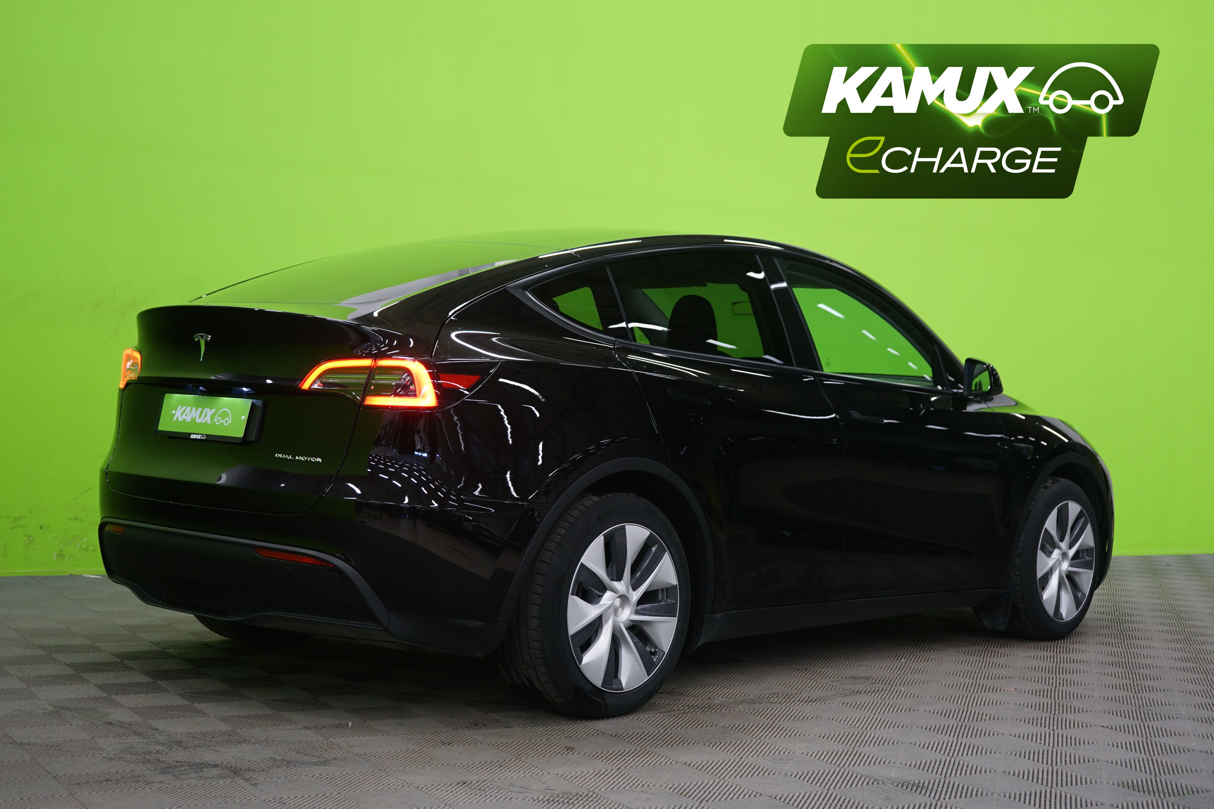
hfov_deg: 40.3
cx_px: 607
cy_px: 404
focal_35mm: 49
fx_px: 1652
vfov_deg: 27.5
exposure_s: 1/8
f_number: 4.5
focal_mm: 49
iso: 400
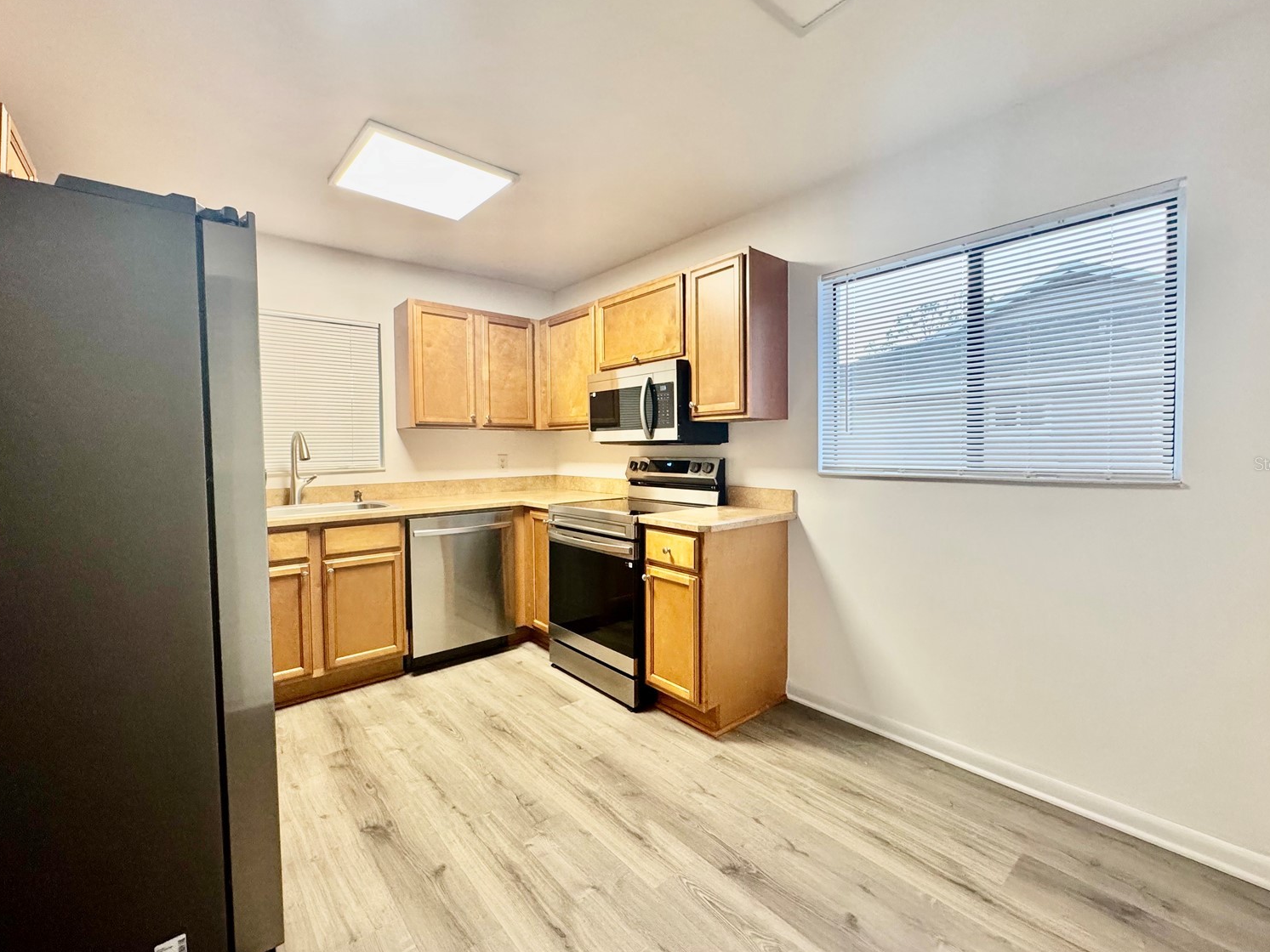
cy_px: 463
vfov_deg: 81.7
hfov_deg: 98.1
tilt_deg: -1.7
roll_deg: +0.6
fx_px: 550
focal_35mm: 15
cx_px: 654
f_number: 2.2
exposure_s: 1/120
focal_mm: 2.22
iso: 320
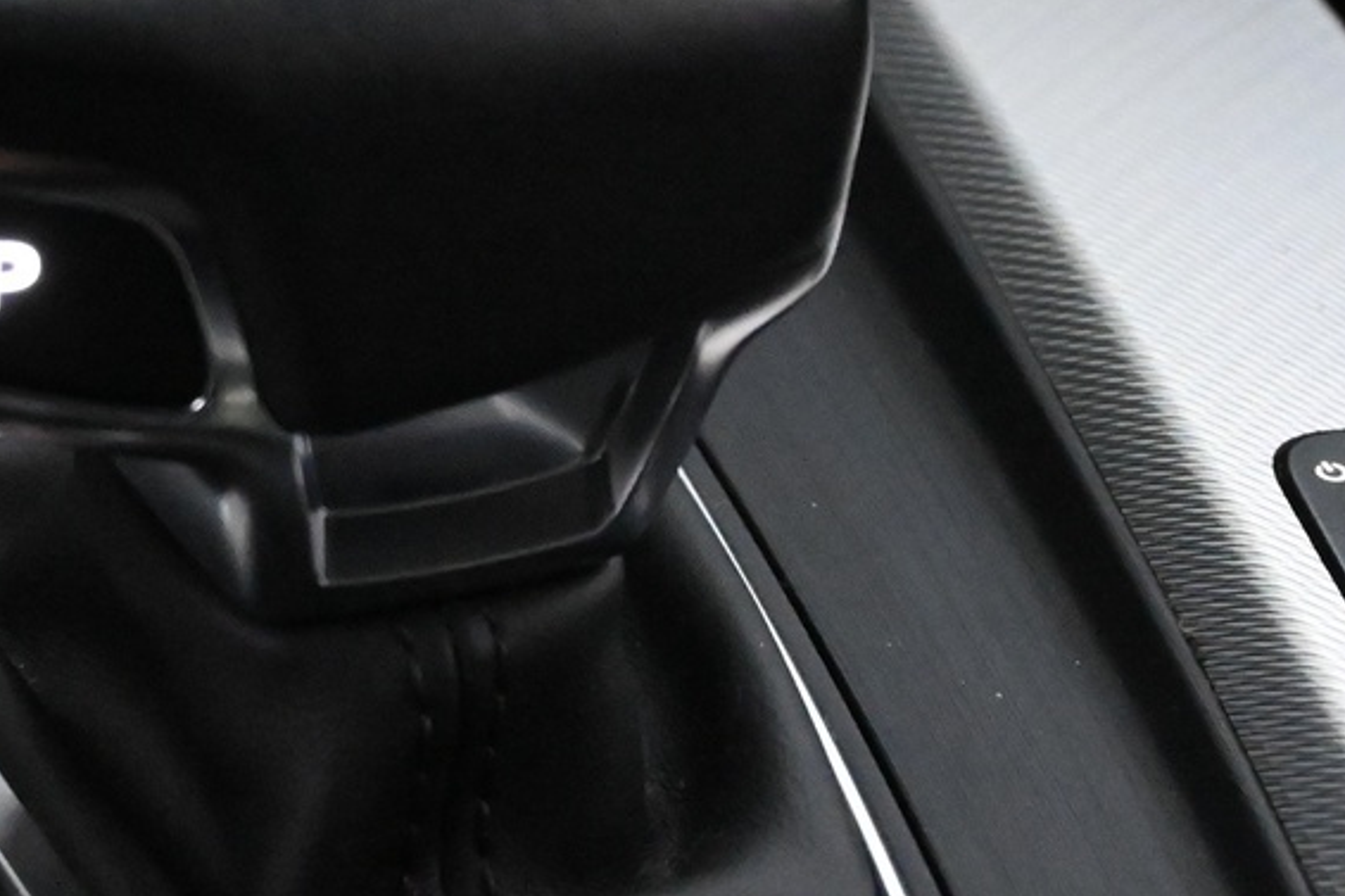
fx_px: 5453
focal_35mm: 146
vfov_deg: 9.4
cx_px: 269
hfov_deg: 14.0
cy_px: 468
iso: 9000
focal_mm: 34
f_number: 5
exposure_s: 1/50
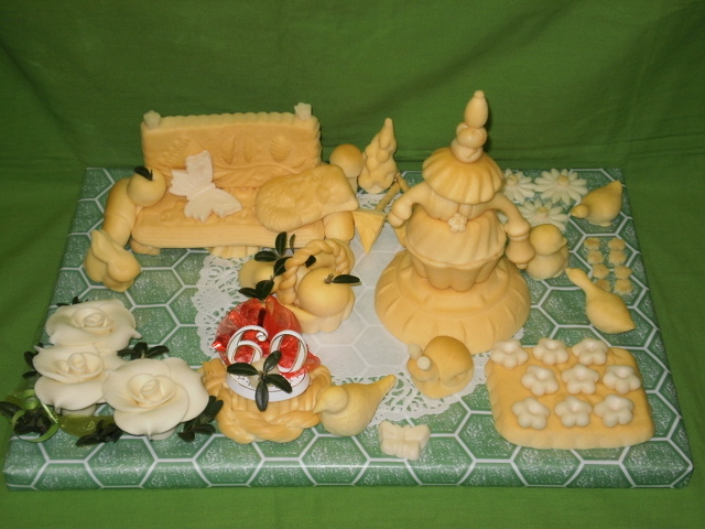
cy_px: 264
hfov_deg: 31.2
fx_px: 1263
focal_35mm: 62
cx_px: 352
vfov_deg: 23.7
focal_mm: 10.3
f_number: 4.2
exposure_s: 1/40
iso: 125
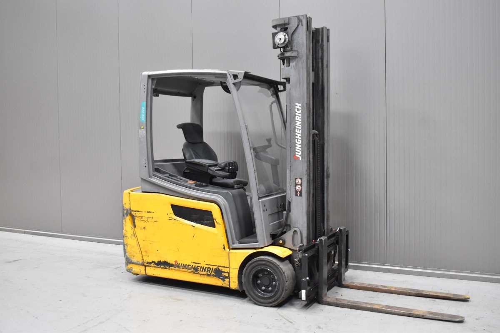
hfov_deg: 53.1
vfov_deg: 36.9
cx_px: 250
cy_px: 166
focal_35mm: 36
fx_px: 500
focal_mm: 24
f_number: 4.5
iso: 1600
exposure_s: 1/40
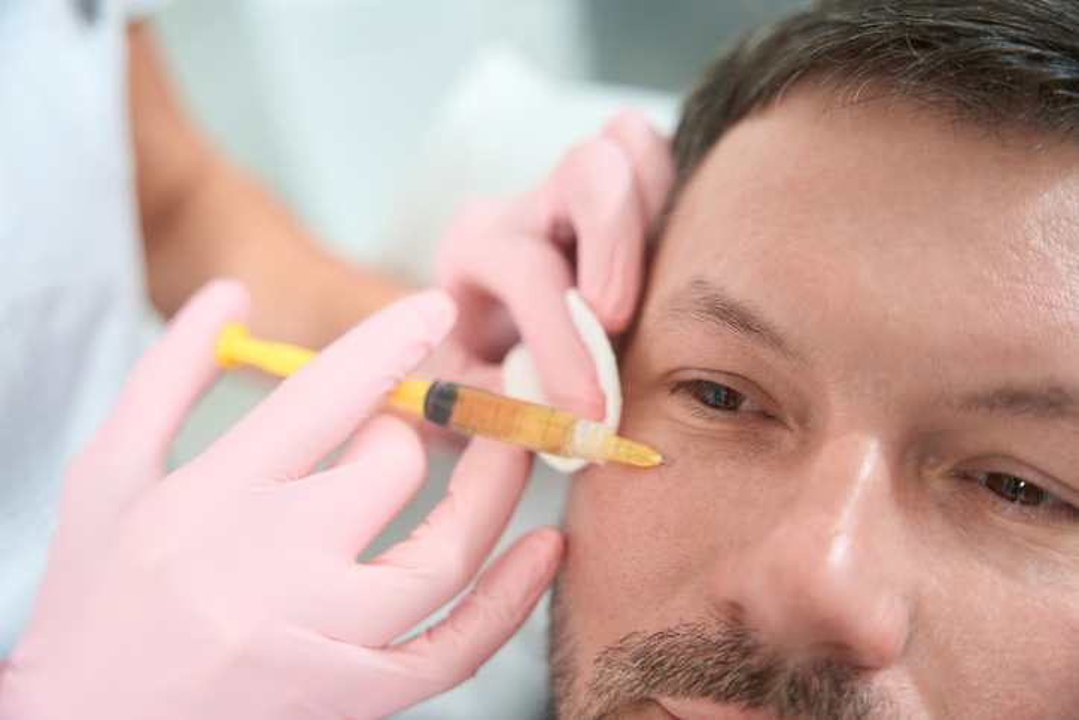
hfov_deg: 46.3
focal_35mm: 42
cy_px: 360
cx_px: 540
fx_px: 1262
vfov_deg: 31.8
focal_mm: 42.1
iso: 100
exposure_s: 1/250
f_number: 2.8
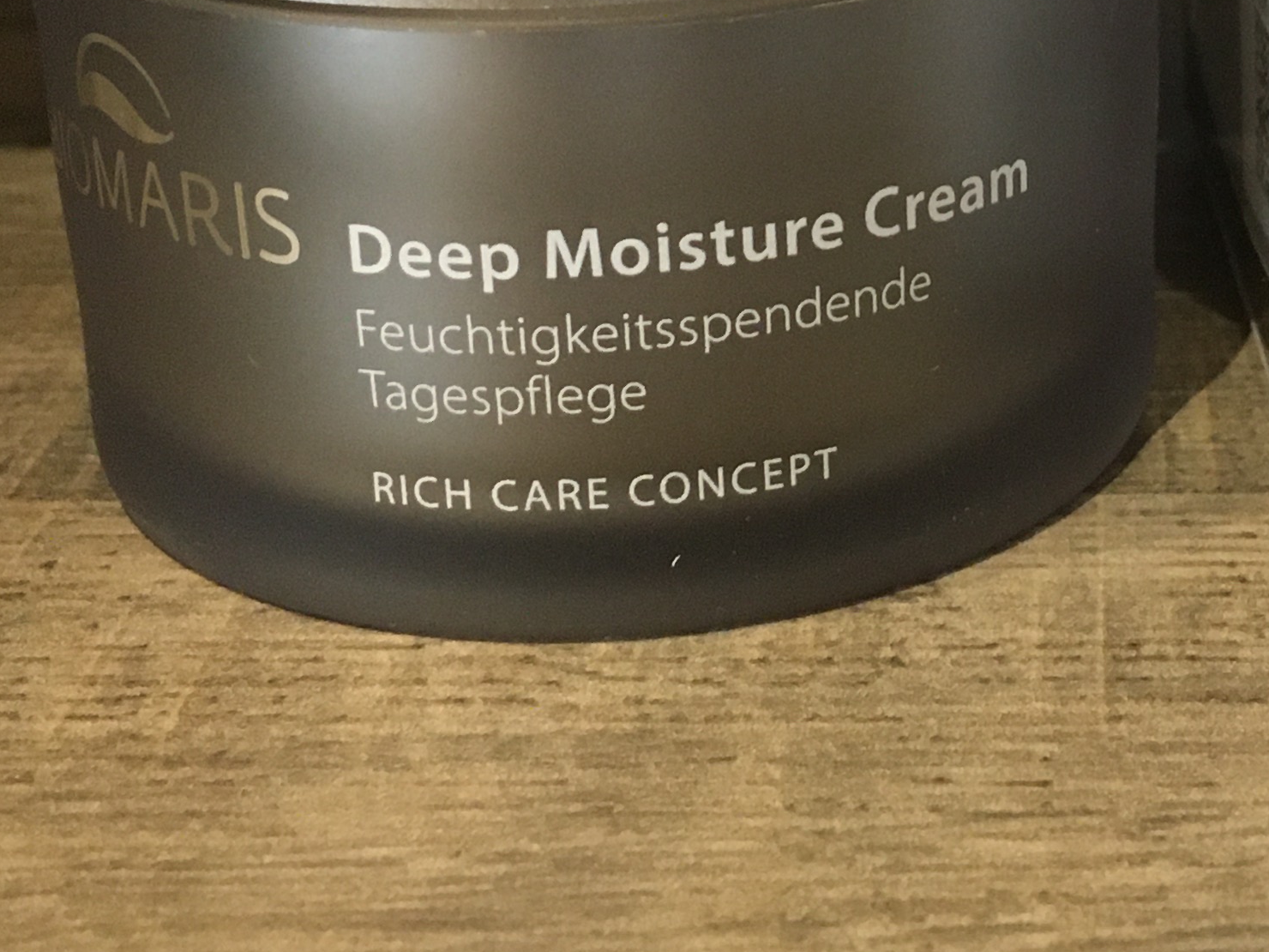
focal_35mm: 79
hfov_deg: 24.2
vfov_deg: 18.3
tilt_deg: -18.2
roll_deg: +1.0
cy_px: 76
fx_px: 2896
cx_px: 1065
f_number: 2.2
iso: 200
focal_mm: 4.15
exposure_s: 1/33
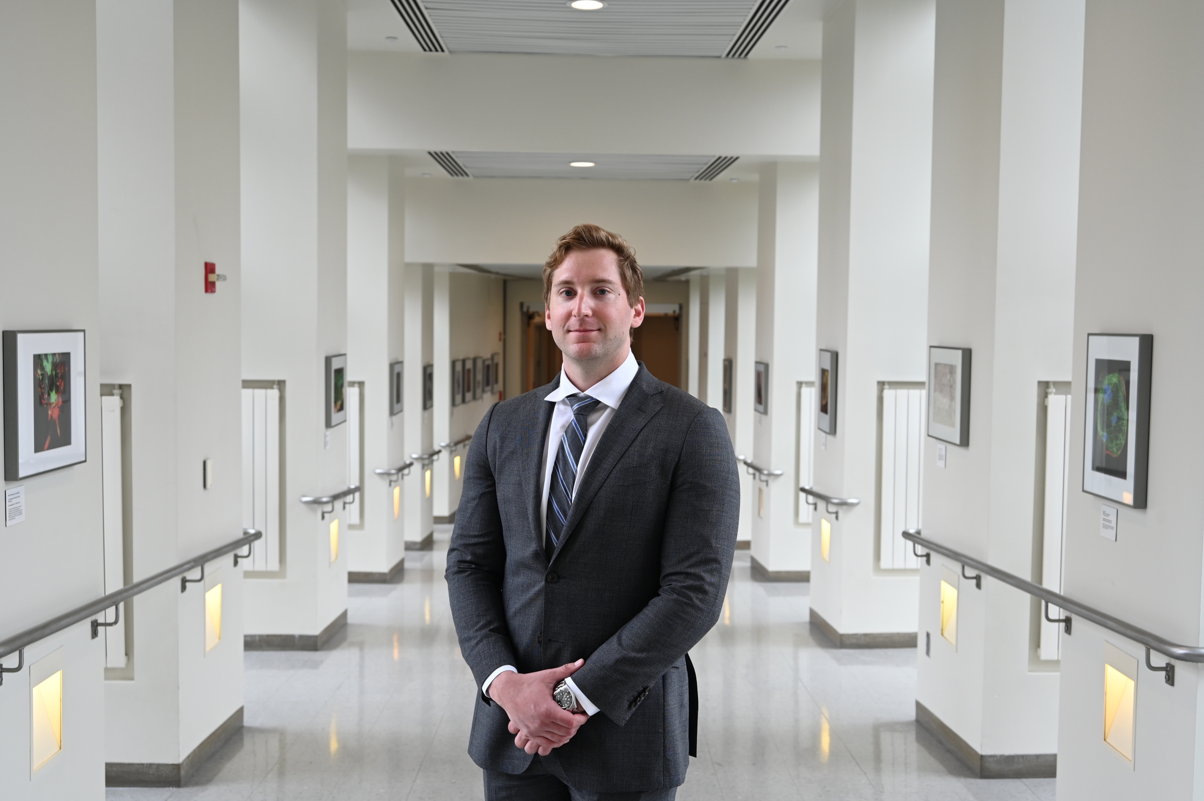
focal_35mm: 41
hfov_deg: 47.4
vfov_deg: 32.6
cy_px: 400
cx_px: 602
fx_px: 1370
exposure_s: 1/125
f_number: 5.6
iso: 450
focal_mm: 41
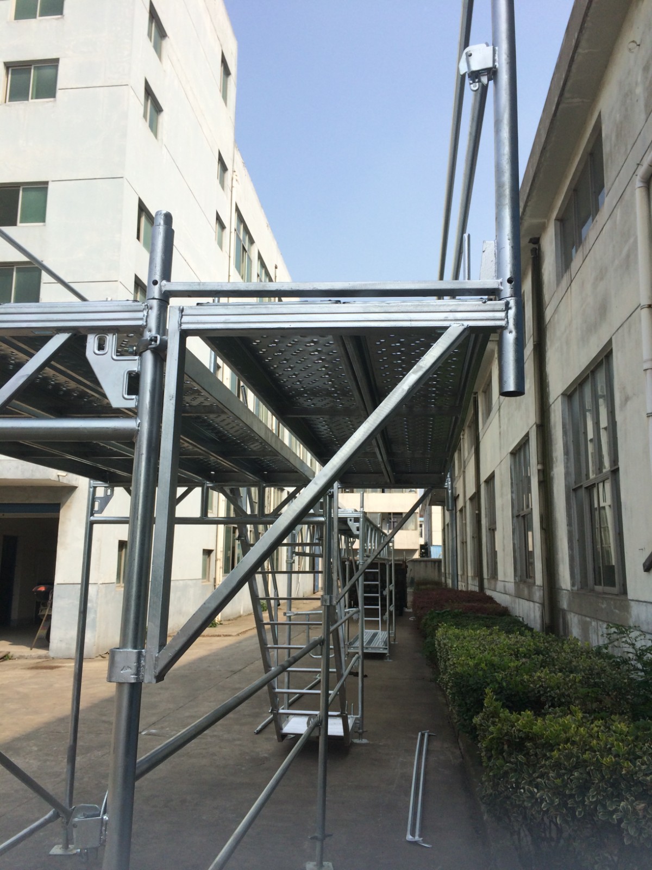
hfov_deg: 46.8
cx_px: 326
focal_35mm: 30
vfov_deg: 60.0
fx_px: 753
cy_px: 435
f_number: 2.2
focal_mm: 4.12
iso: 40
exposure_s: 1/1953
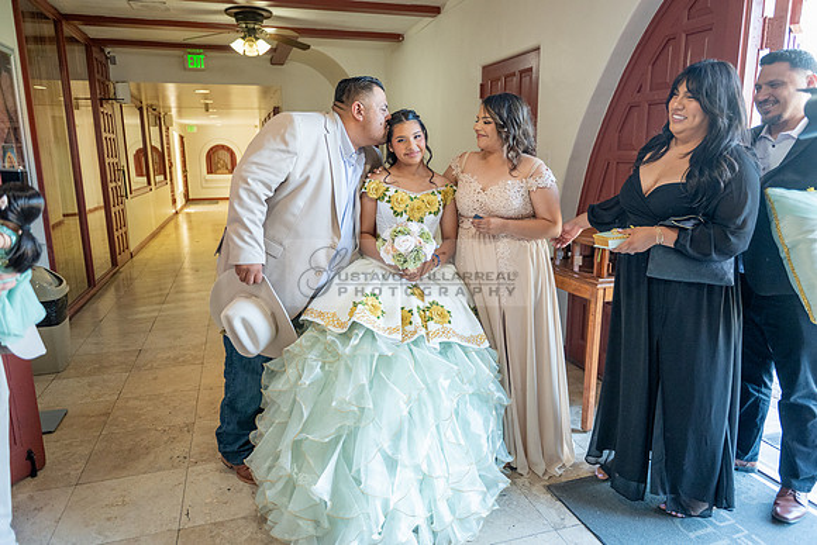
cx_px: 408
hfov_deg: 73.7
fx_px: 545
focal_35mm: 24
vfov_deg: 53.2
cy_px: 272
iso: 1600
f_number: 2.8
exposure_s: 1/200
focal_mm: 24
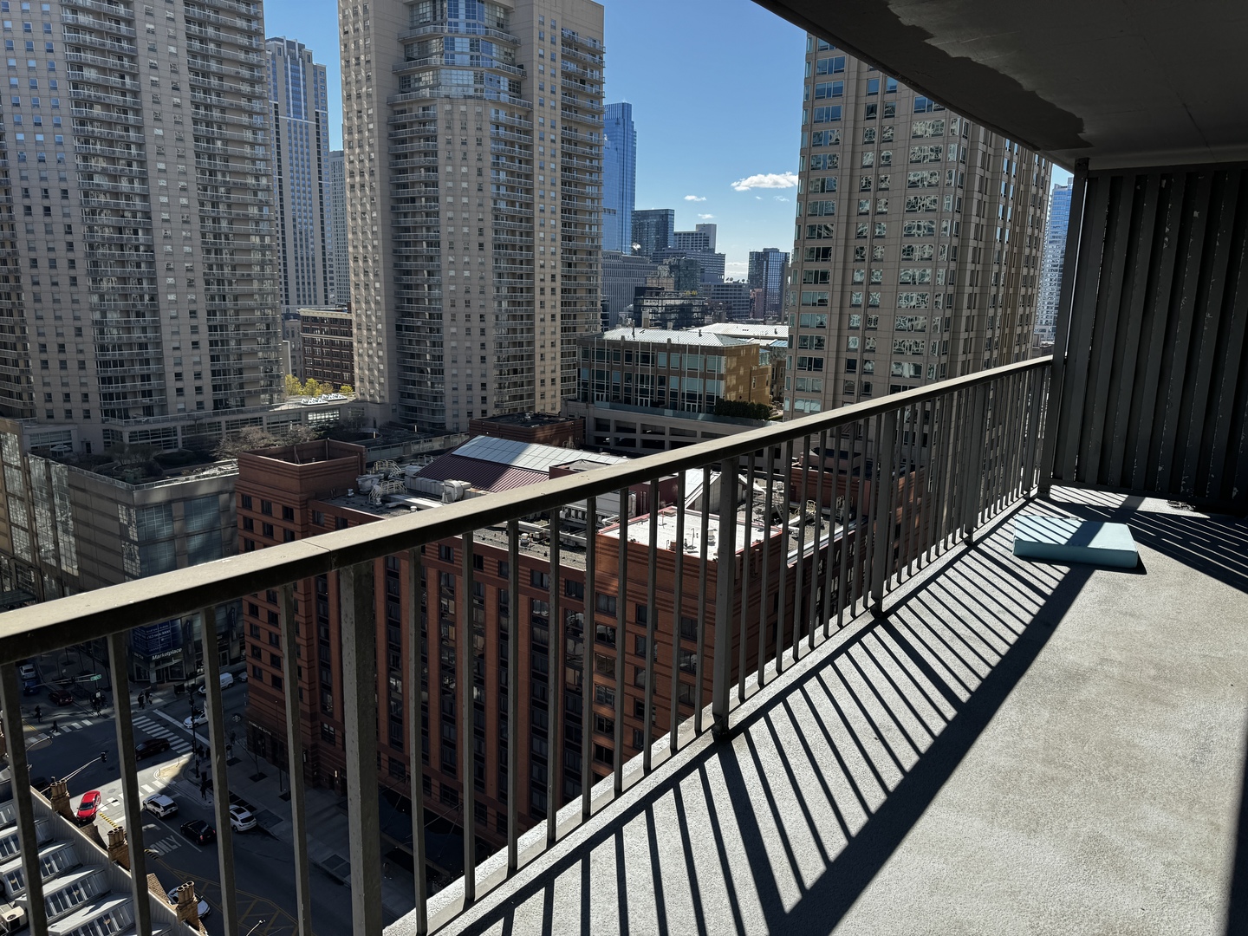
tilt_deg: -11.2
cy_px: 468
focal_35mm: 24
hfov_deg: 71.6
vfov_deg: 56.8
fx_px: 865
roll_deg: -0.9
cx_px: 624
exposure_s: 1/3413
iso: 80
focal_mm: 6.76
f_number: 1.78
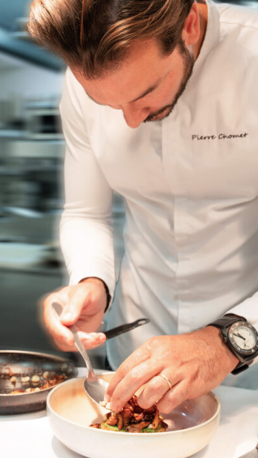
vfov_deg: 40.1
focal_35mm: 52
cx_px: 109
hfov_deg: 23.2
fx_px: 628
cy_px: 206
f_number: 4
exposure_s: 1/60
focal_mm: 34.4
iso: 320
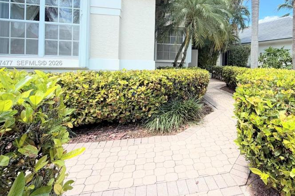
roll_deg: -1.7
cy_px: 63
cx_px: 192
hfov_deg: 79.1
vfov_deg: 58.0
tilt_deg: -1.3
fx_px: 172
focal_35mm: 21
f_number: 2.2
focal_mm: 2.22
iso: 40
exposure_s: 1/569
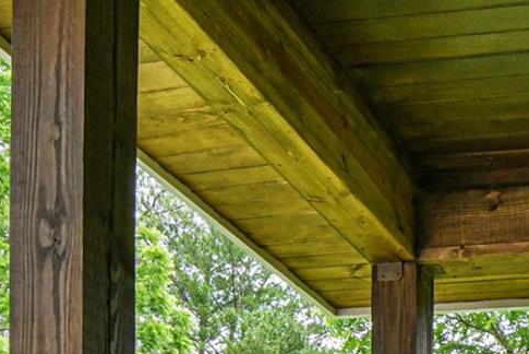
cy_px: 729
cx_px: 683
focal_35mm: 76
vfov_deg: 14.6
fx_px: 1117
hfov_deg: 23.6
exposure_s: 1/500
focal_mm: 18
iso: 1600
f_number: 11
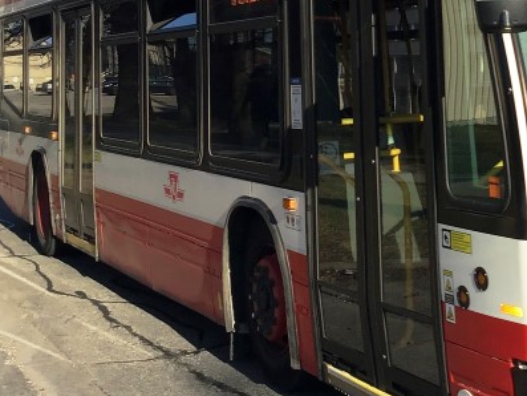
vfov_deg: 18.3
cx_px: 514
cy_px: 84
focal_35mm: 80
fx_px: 1218
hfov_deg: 23.5
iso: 25
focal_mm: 3.3
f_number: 2.4
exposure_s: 1/1199
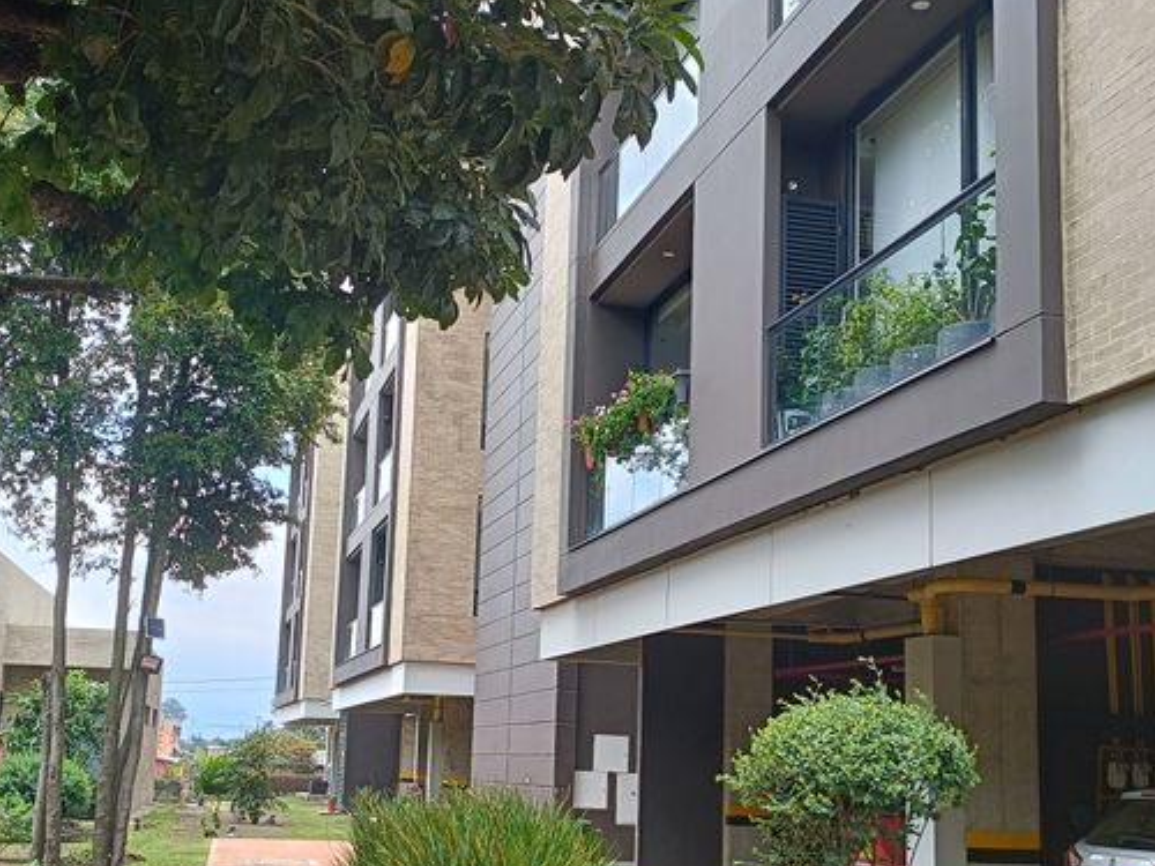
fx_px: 1468
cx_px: 544
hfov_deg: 42.9
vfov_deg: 32.8
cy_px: 513
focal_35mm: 44
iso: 100
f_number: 1.7
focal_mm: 4.7
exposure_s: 1/130
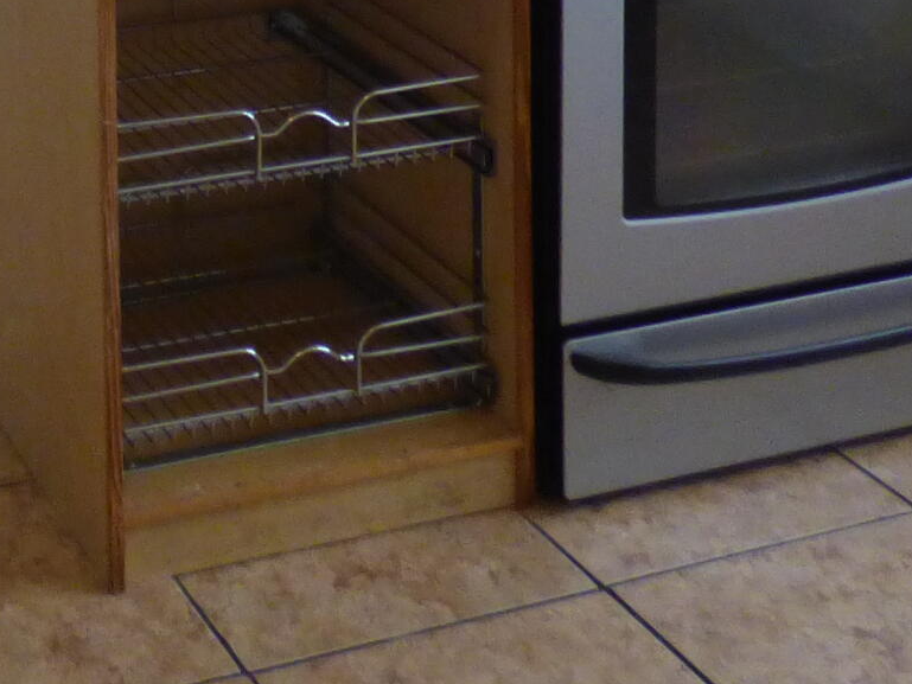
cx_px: -52
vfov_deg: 16.0
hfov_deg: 23.7
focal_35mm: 78
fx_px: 2055
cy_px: -542
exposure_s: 1/60
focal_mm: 3.58
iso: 320
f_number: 2.8
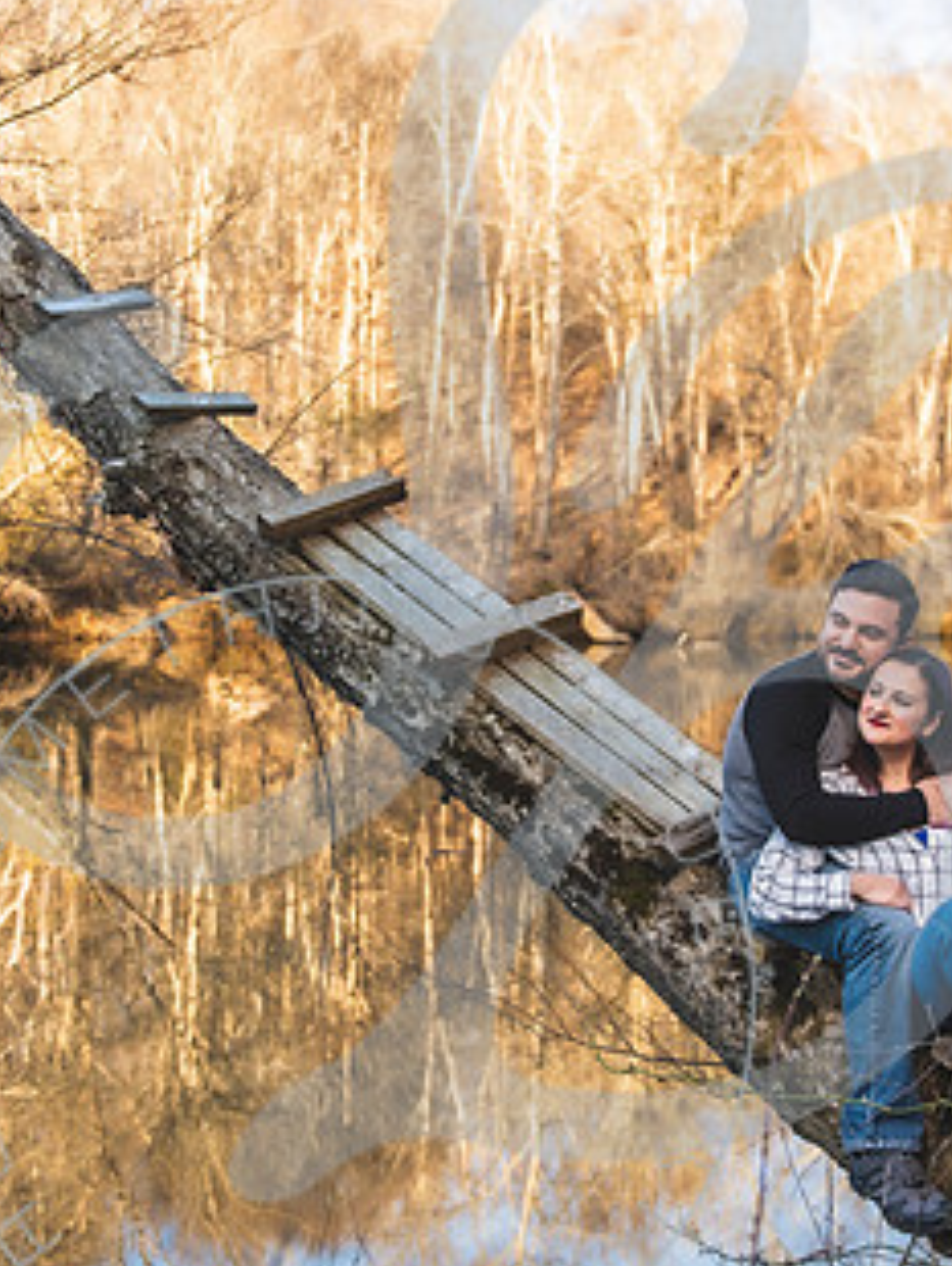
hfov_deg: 27.5
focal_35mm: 53
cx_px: 550
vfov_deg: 36.1
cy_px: 651
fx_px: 1941
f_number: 2.8
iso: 100
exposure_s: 1/320
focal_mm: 29
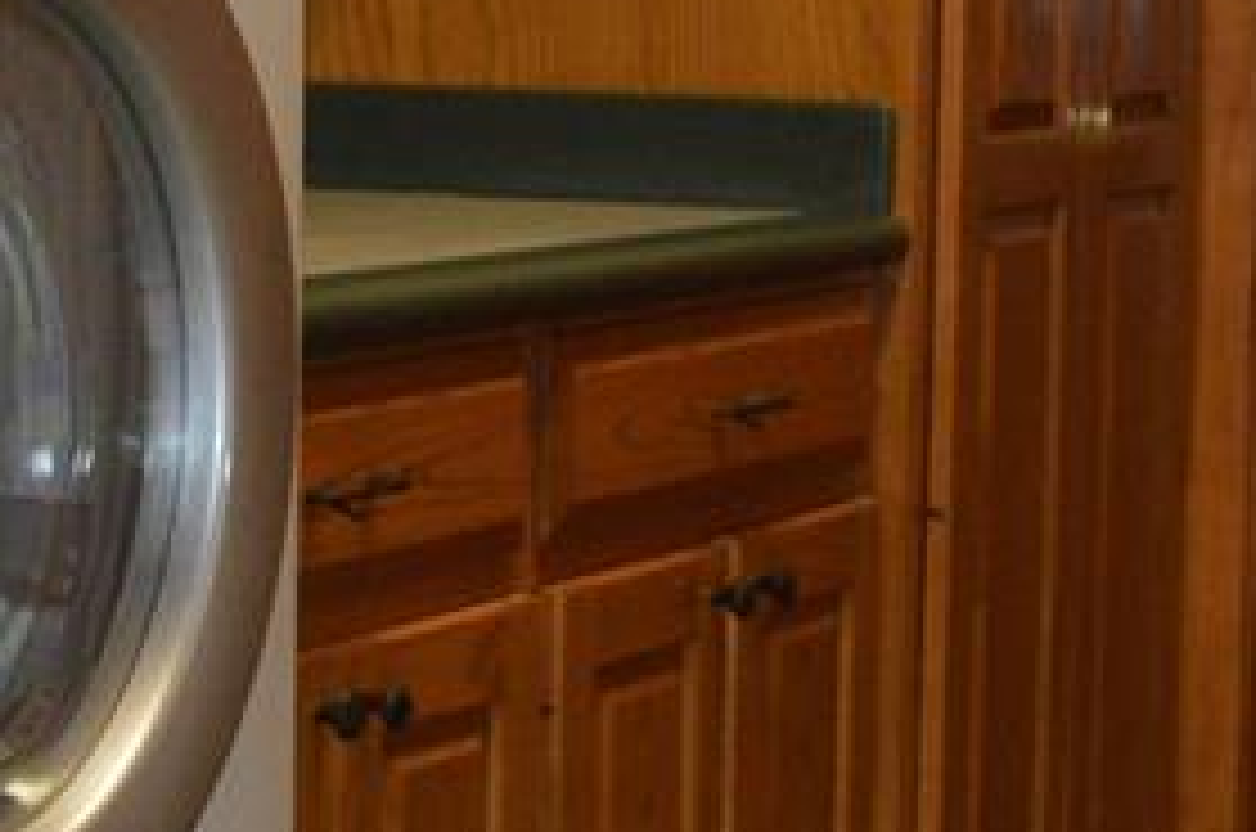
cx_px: -153
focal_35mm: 132
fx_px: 4597
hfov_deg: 15.1
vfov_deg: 10.3
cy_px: 234
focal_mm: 24
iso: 1600
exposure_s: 1/60
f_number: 4
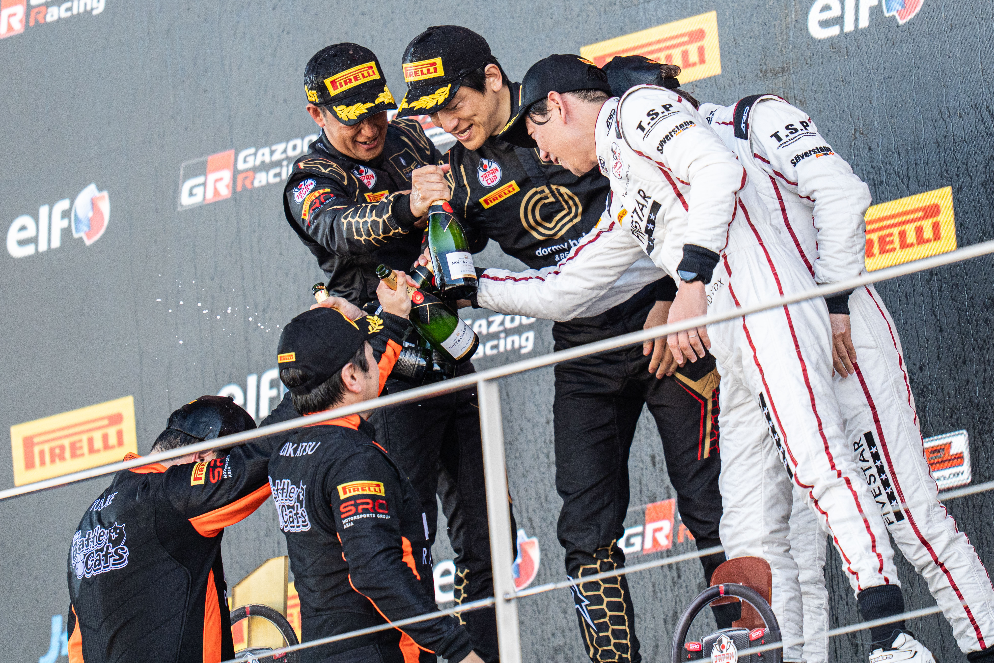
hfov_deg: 5.2
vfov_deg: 3.4
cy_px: 332
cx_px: 497
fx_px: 11044
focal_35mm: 400
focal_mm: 400
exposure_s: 1/1000
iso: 1000
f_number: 2.8
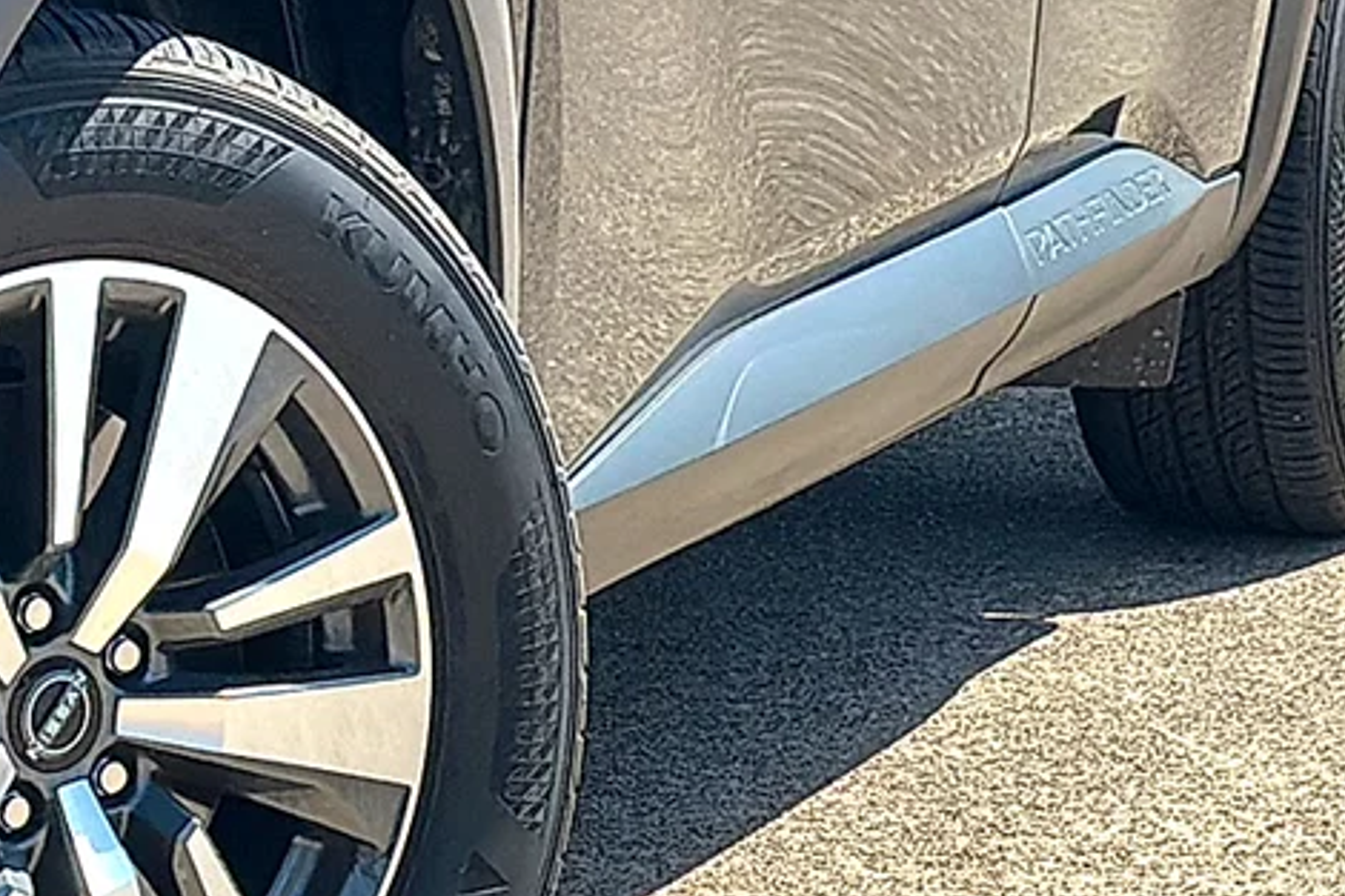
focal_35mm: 155
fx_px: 5789
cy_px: 703
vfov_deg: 8.8
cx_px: 429
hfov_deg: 13.2
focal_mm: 6.86
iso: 64
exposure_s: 1/3759
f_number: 1.78
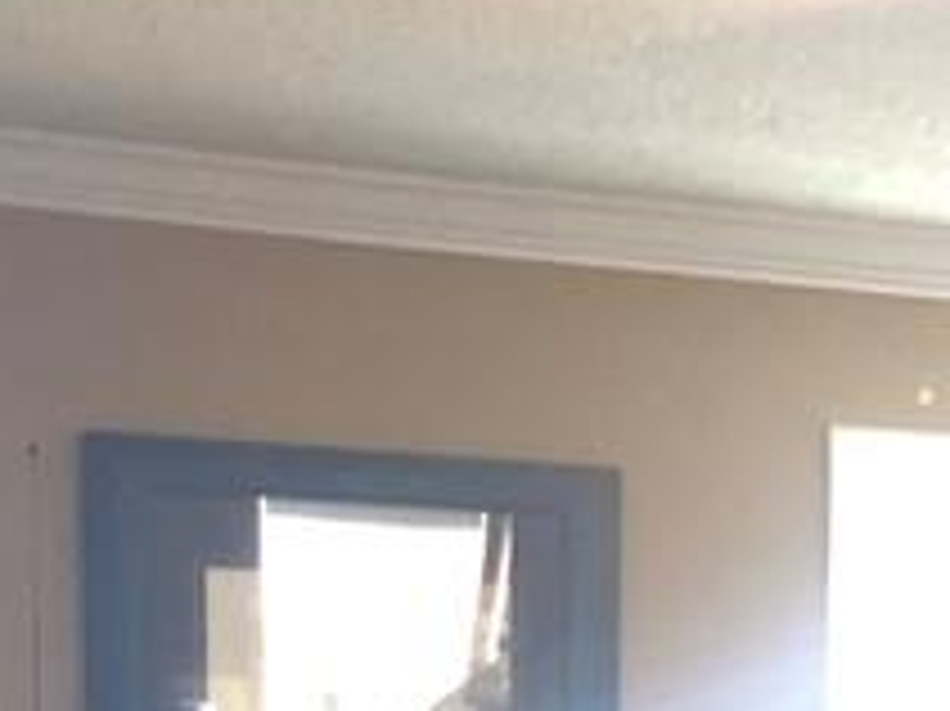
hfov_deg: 12.7
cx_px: 1923
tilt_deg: -6.7
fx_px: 3730
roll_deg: -2.0
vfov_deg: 10.3
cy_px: 1233
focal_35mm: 136
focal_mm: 3.99
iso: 125
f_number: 1.8
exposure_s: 1/4
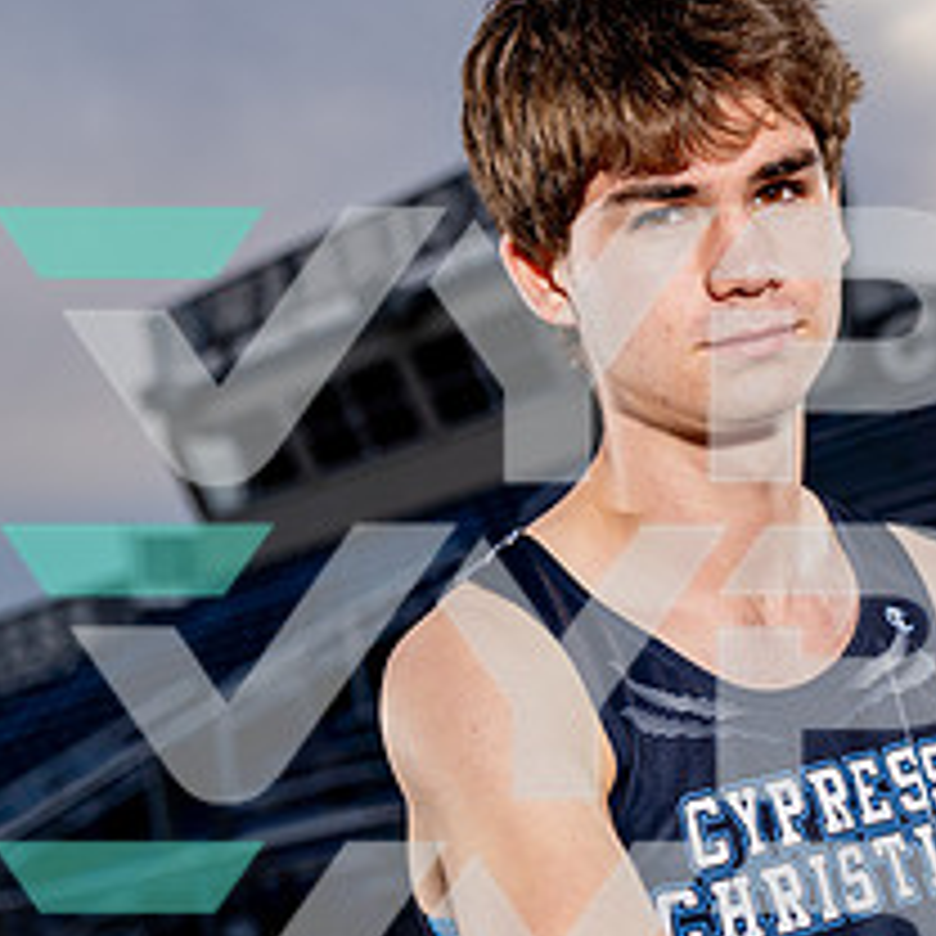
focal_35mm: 90
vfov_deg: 19.2
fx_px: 2753
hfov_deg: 19.2
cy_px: 666
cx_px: 666
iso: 100
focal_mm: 49
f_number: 4
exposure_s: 1/250
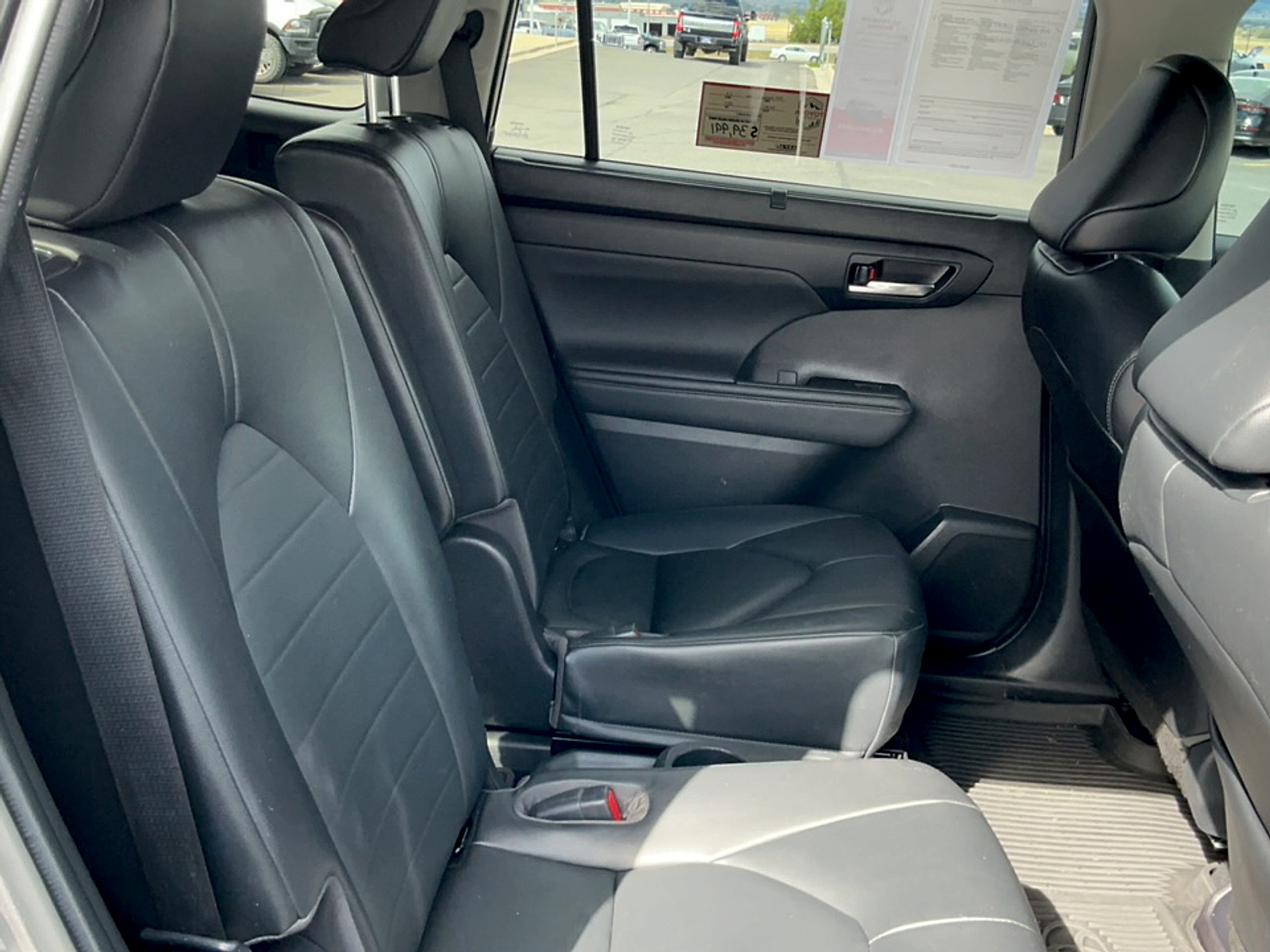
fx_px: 1101
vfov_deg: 46.8
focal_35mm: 30
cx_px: 635
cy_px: 476
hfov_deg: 60.0
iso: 50
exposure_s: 1/120
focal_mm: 3
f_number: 1.8
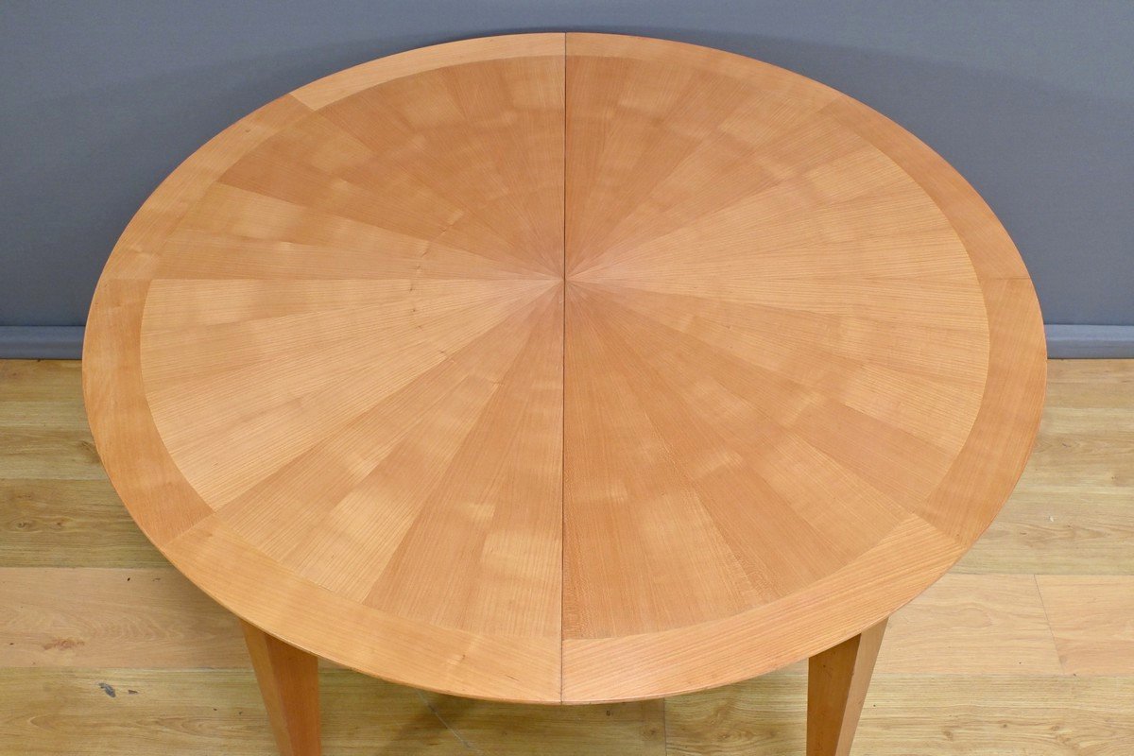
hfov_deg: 51.3
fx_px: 1181
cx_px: 567
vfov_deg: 35.5
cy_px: 378
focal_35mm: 38
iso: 1000
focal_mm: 25
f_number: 11
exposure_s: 1/15
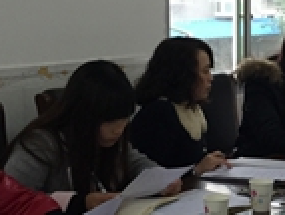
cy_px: 130
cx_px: 331
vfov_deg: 14.5
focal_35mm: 102
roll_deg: -1.7
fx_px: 841
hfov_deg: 18.3
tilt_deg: -9.0
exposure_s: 1/30
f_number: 2.2
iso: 125
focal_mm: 4.15
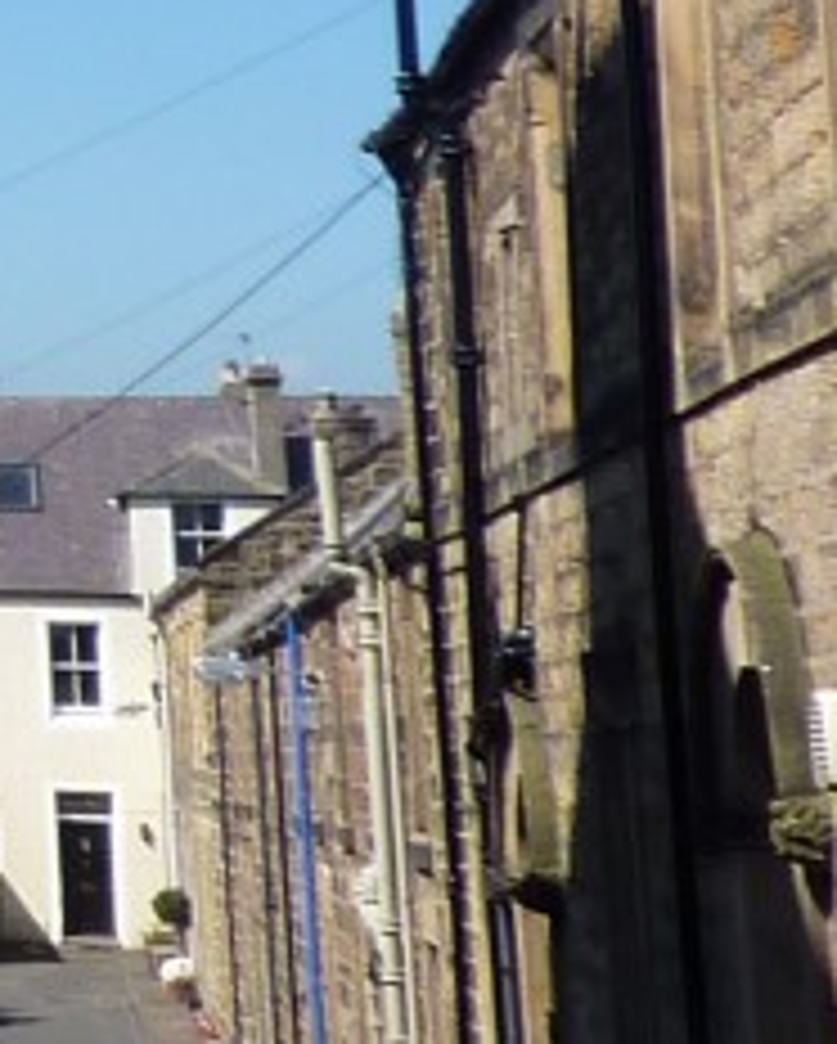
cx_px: -1807
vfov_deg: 13.3
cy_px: -292
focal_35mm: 140
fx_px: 4329
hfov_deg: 8.8
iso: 80
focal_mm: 4.1
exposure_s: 1/400
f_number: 4.5
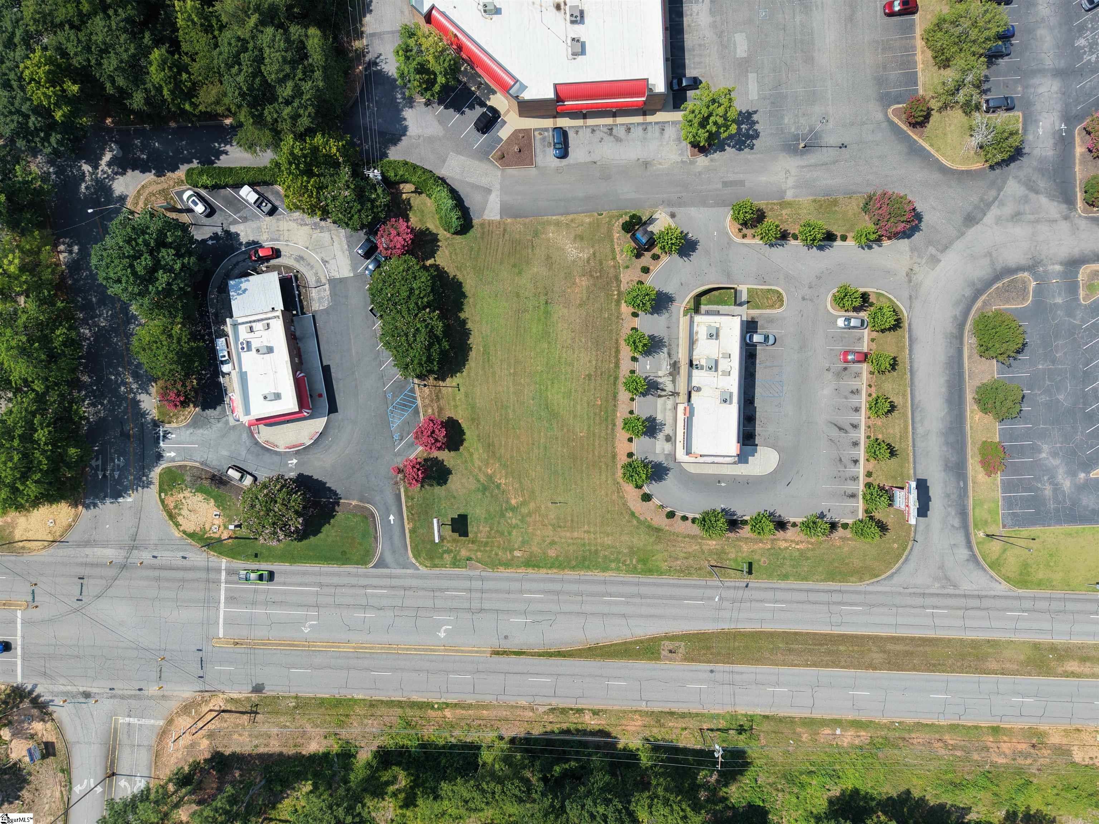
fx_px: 762
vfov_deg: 56.8
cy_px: 412
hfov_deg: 71.6
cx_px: 550
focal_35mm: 24
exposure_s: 1/6400
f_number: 1.8
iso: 400
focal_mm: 8.67
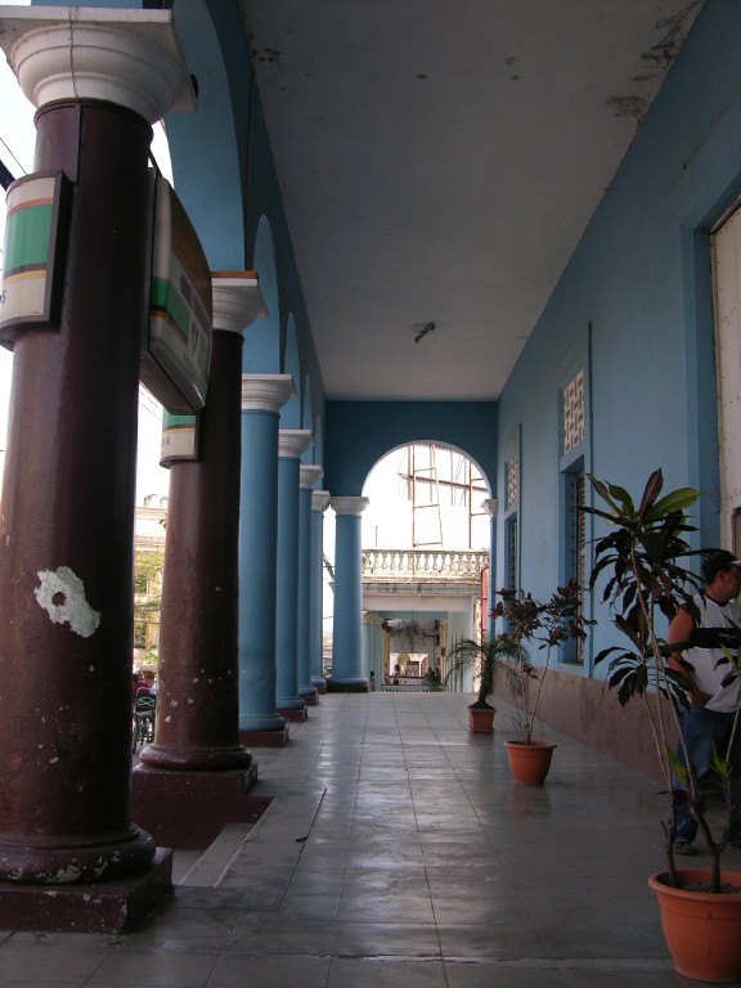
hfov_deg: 40.7
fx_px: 999
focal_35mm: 35
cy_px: 494
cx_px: 370
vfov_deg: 52.6
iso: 50
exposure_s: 1/100
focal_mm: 8.9
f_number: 4
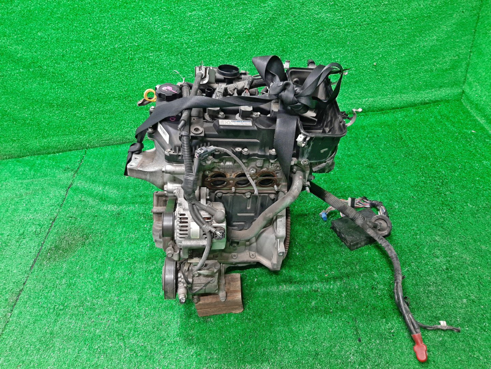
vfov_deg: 53.1
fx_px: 369
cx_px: 246
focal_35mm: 26
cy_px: 184
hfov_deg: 67.3
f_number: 1.7
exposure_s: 1/33
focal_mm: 3.93
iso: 178
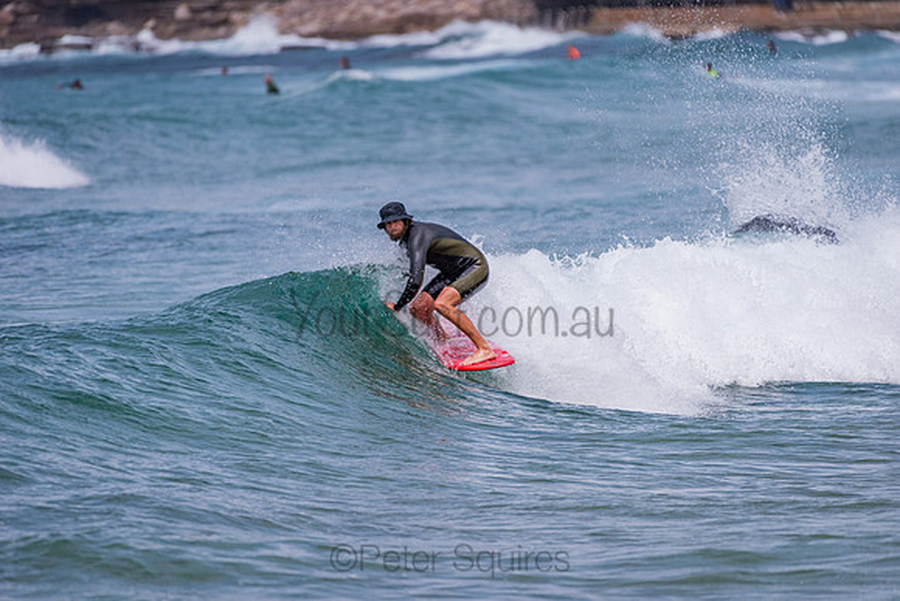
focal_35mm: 500
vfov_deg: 2.8
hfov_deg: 4.1
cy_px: 300
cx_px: 450
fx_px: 12502
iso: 500
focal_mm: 500
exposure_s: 1/1250
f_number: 5.6
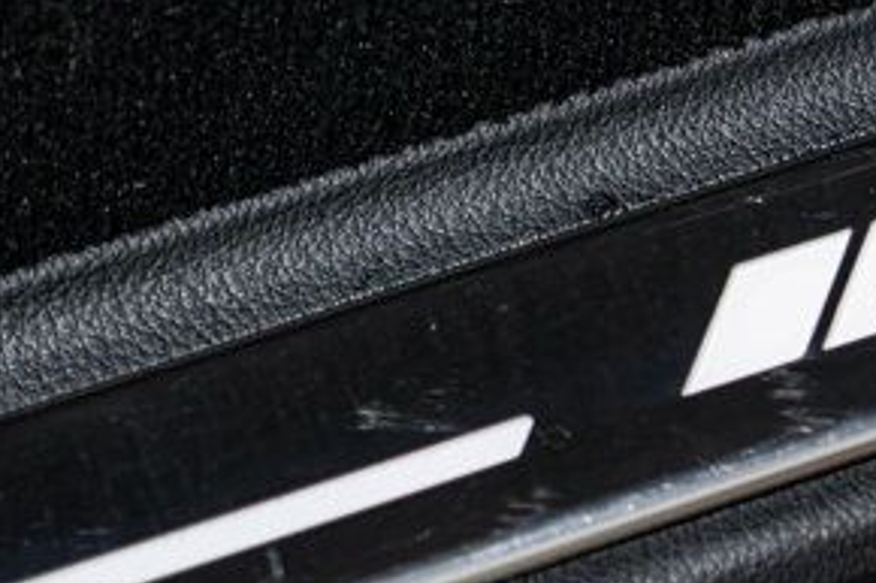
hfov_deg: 5.9
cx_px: 1377
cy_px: 83
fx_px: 8341
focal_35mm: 343
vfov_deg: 4.0
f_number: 4
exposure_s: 1/100
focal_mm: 97
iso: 1600
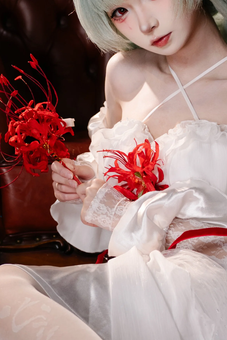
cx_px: 168
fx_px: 1286
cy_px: 248
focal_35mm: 136
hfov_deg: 10.1
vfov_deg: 15.0
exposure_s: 1/80
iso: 125
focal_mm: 35
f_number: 2.8
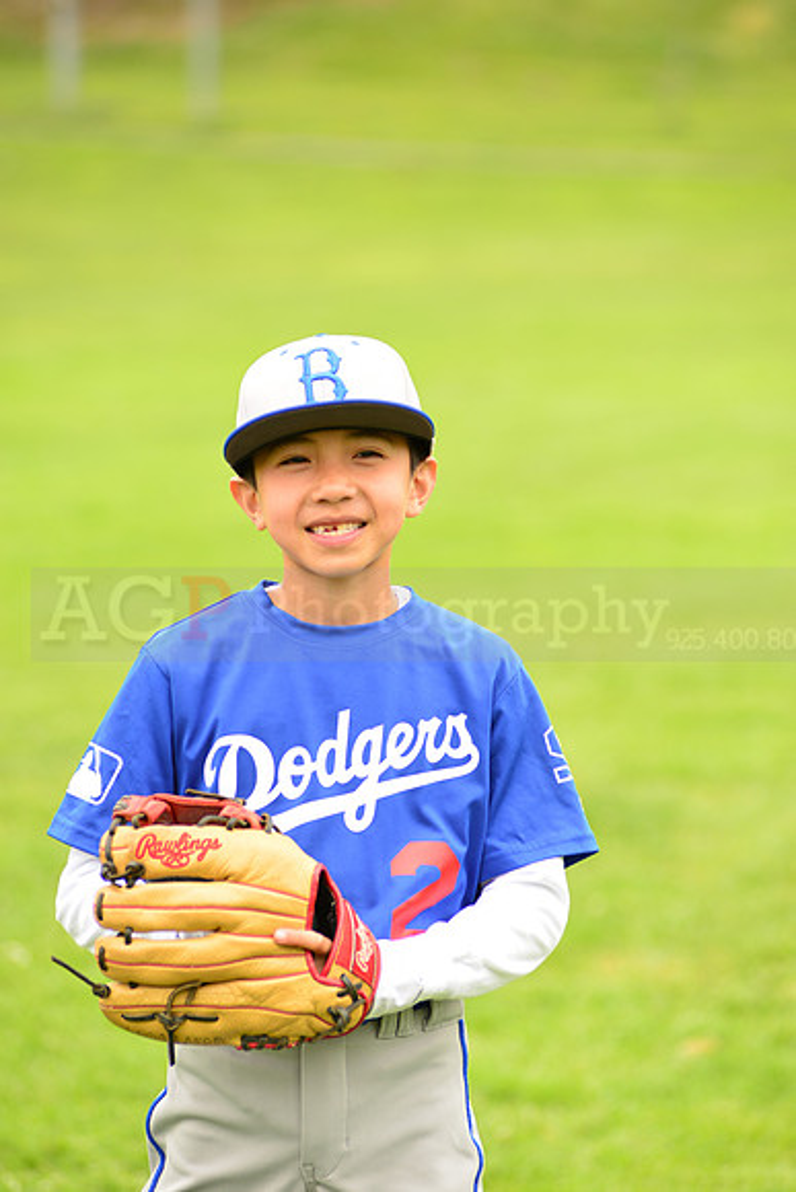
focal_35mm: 170
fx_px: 5635
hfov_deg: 8.1
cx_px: 398
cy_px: 596
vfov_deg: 12.1
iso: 160
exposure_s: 1/250
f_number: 5
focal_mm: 170
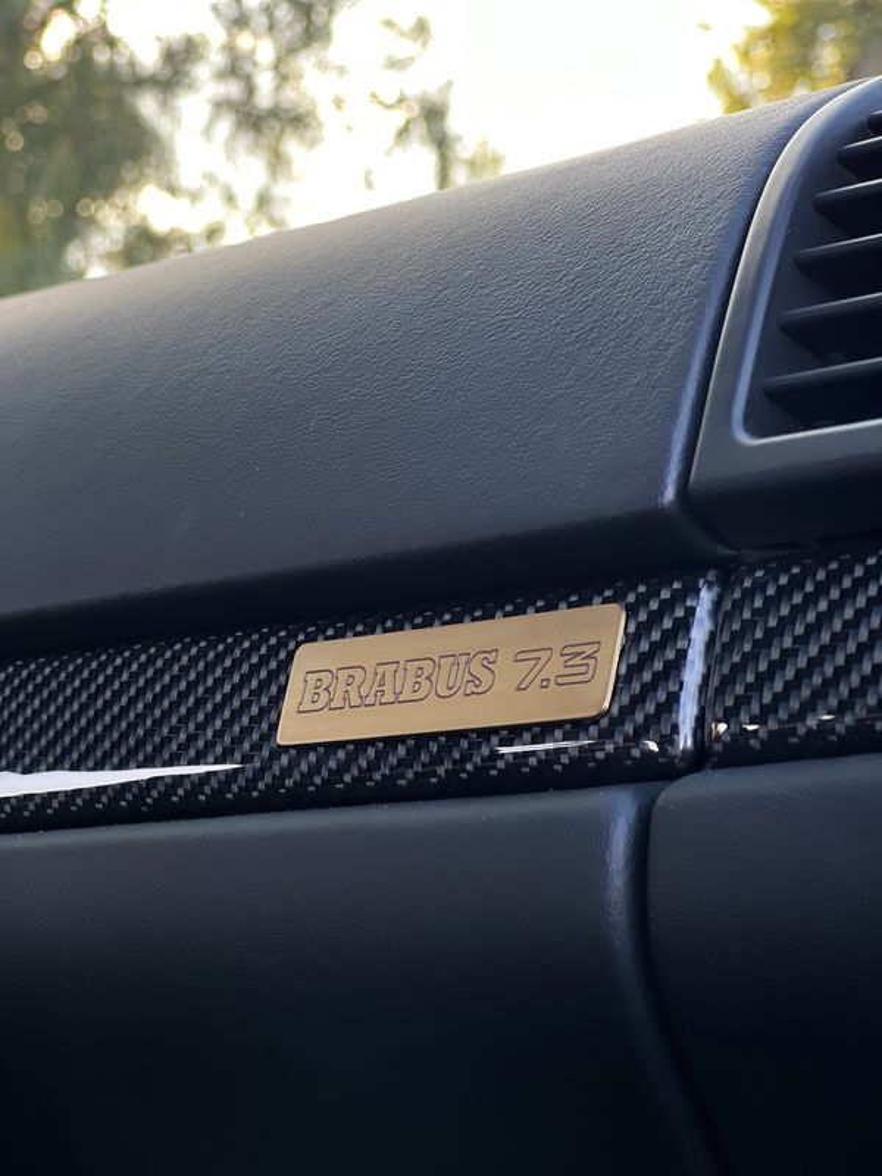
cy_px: 588
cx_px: 441
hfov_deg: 19.1
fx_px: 2616
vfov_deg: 25.3
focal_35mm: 77
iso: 160
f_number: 2.8
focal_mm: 9
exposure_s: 1/121
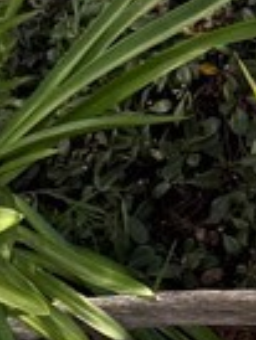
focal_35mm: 179
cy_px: 558
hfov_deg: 8.3
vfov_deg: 10.5
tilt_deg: -32.6
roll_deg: -1.9
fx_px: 1762
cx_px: 194
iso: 80
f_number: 1.78
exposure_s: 1/450
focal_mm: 6.76
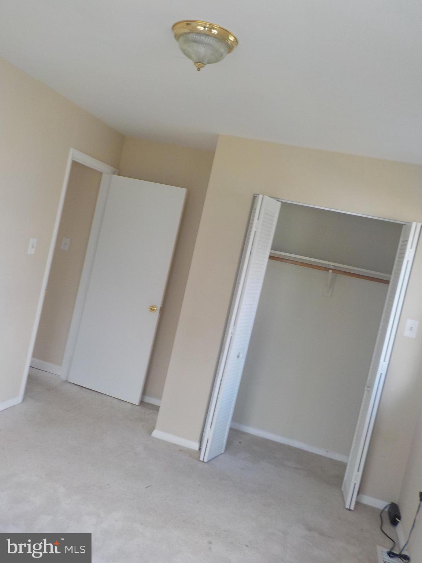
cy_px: 282
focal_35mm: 30
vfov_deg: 60.0
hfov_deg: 46.8
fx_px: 488
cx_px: 211
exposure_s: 1/60
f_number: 3.3
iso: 125
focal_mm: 4.1
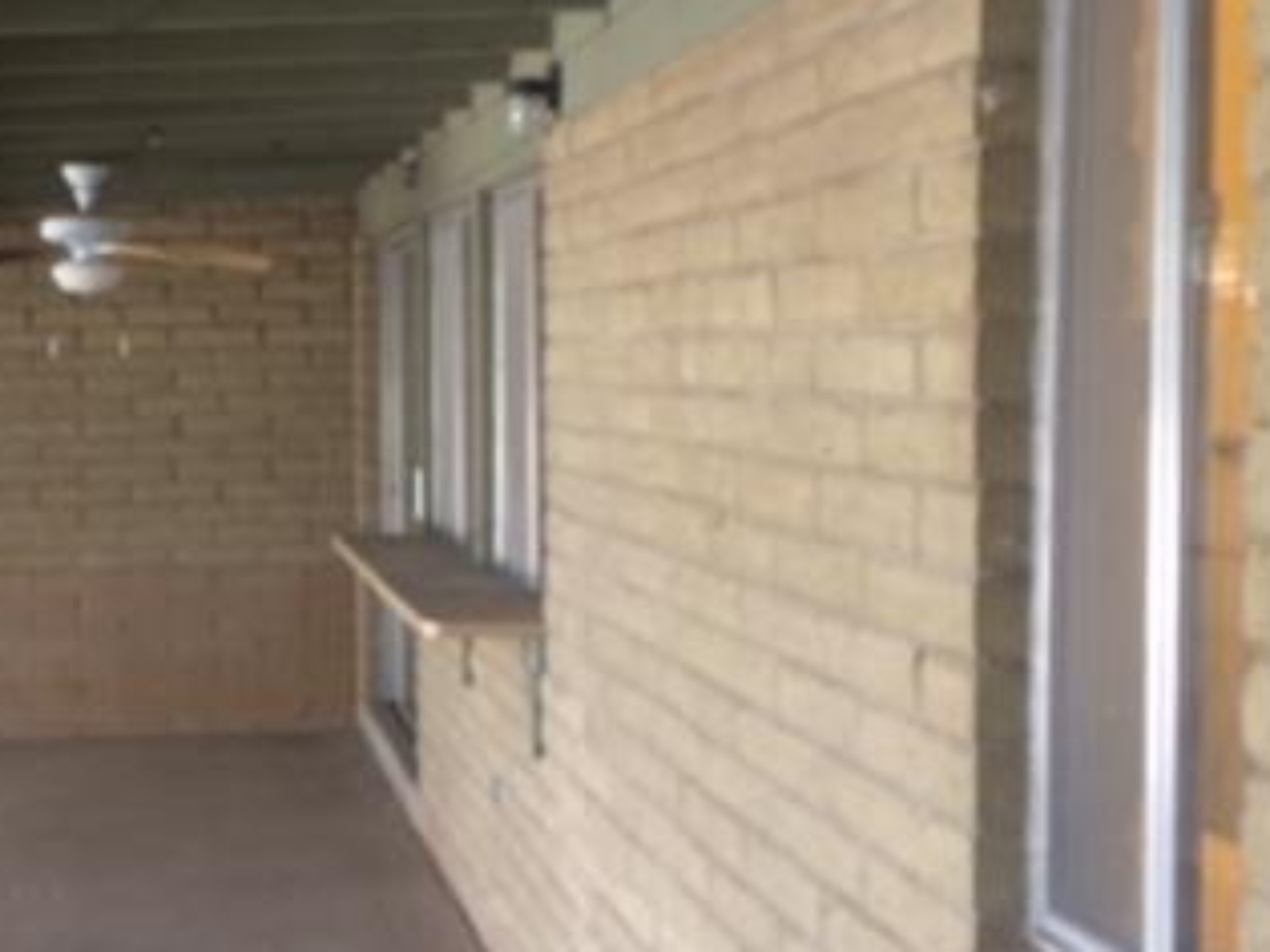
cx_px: 165
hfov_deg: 31.4
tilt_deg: -3.7
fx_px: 2164
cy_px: 480
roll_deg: +0.9
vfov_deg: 24.8
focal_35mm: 59
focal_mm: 4.15
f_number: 2.2
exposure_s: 1/30
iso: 80
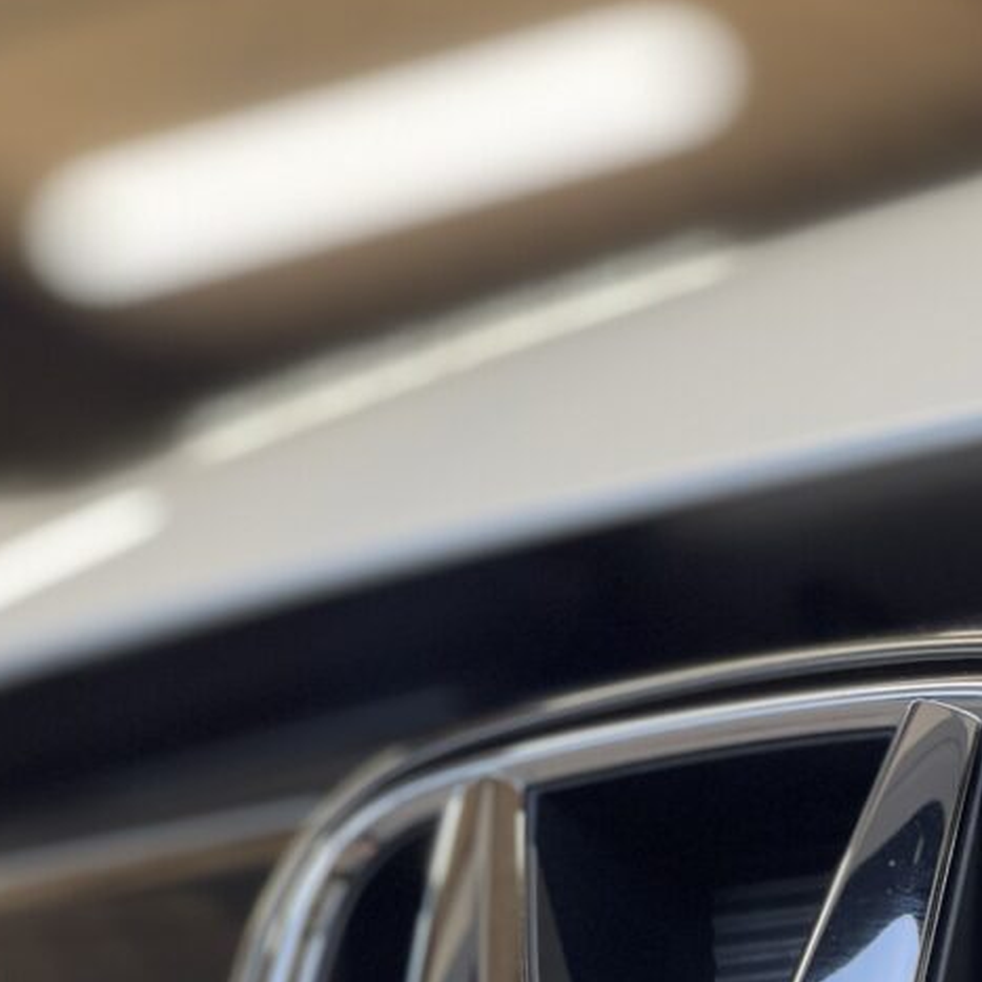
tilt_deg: +11.0
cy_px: 885
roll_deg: +0.5
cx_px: 614
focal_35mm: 124
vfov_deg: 13.9
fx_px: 3980
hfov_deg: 14.1
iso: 160
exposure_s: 1/120
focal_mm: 7.5
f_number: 2.2
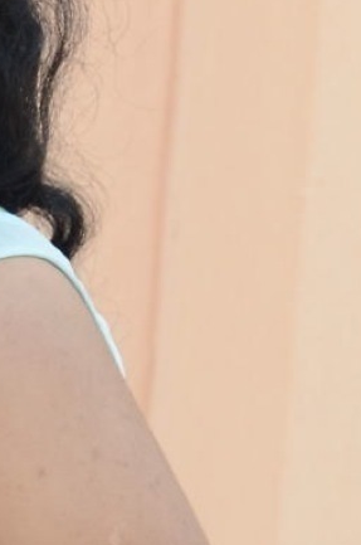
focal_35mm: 471
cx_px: -308
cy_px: 553
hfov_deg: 2.9
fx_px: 7114
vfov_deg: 4.4
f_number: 6.3
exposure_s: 1/125
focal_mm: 75
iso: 500
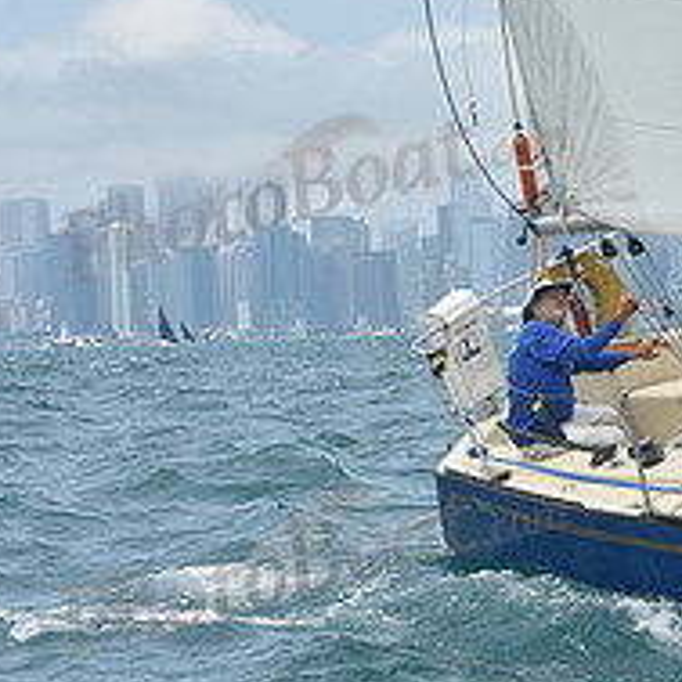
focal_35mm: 183
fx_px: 4079
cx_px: 758
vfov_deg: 9.6
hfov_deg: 9.5
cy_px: 327
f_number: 9
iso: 250
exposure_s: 1/800
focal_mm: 70
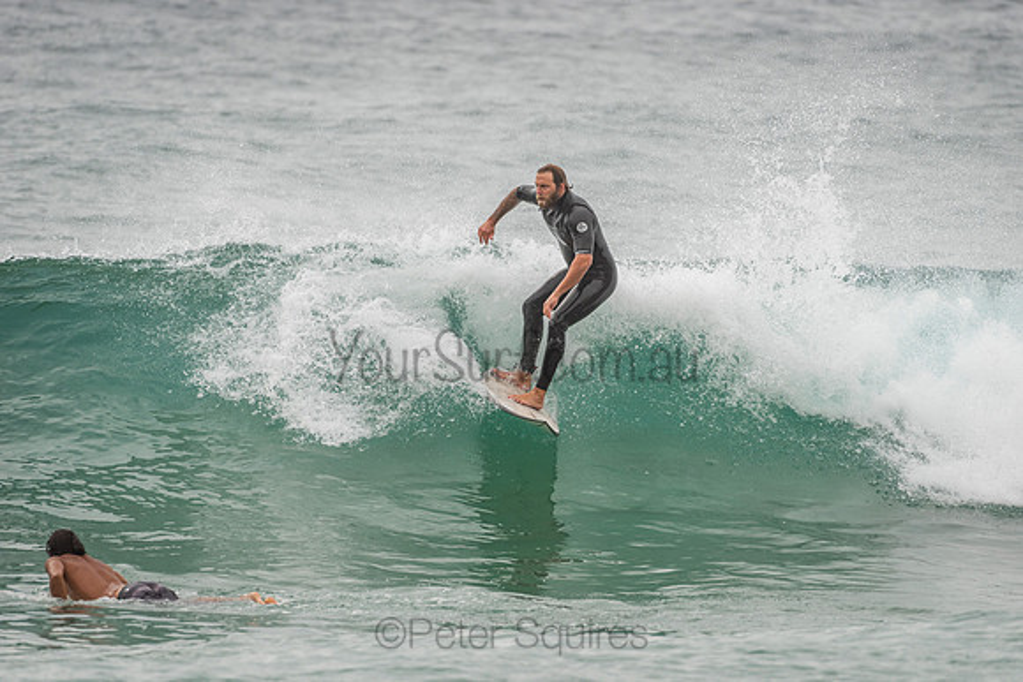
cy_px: 341
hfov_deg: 4.1
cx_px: 512
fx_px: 14211
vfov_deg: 2.8
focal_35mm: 500
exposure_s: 1/2000
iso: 320
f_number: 5.6
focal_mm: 500
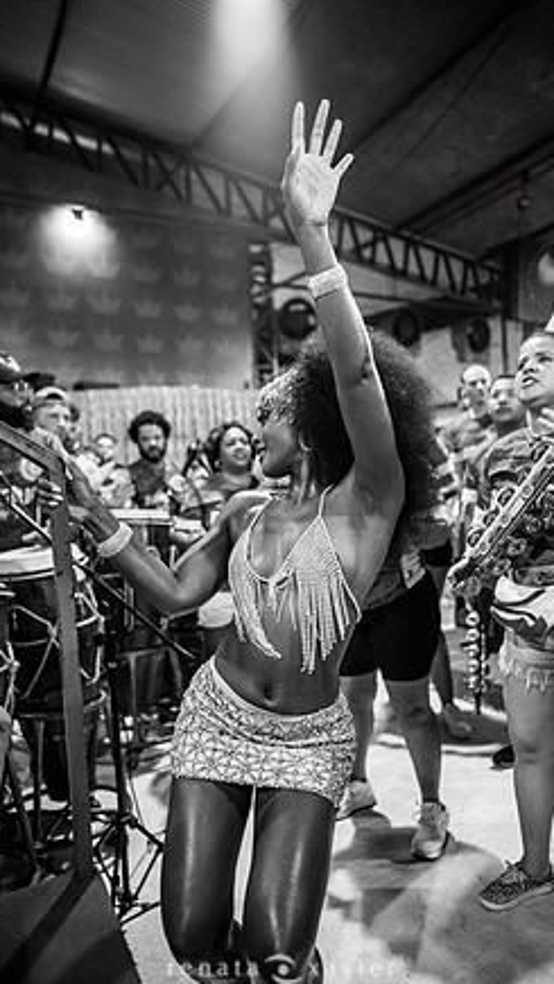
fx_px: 678
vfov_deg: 71.9
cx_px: 278
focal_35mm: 26
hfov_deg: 44.4
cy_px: 500
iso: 1600
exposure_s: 1/320
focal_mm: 24
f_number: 1.8
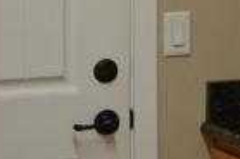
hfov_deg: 11.3
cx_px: 556
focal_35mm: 155
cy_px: -73
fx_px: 1031
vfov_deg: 8.6
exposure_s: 1/60
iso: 560
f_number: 4
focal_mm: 18
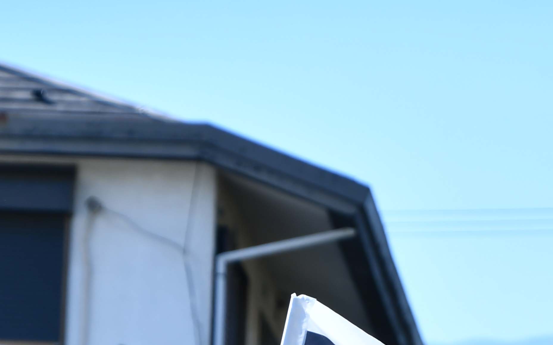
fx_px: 6540
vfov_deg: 3.0
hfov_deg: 4.8
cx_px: 405
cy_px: 823
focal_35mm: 434
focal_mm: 95
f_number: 7.1
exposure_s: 1/500
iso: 160
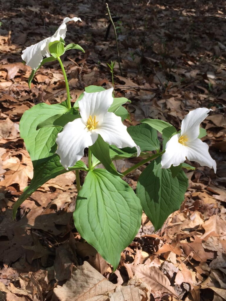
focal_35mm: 39
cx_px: 113
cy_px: 150
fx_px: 339
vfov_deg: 47.9
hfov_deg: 36.8
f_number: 2.2
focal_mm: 4.15
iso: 32
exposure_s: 1/860
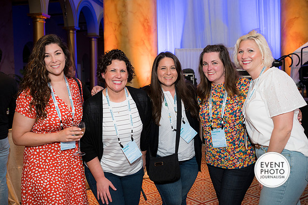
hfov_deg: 51.9
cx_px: 154
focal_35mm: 37
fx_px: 317
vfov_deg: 35.9
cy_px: 102
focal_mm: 35
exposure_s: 1/100
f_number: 4
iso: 800
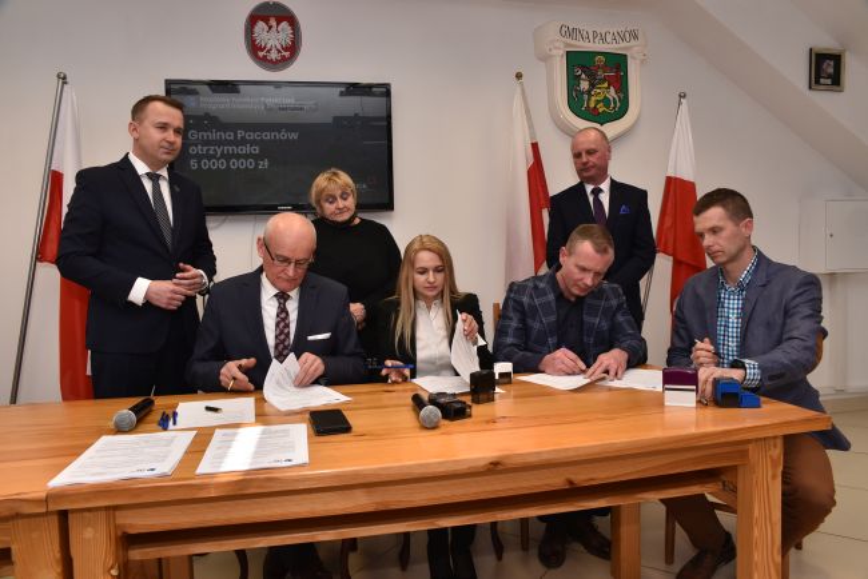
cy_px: 290
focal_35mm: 24
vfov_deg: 53.2
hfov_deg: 73.7
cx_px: 434
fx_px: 579
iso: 640
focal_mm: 24
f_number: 11
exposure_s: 1/100
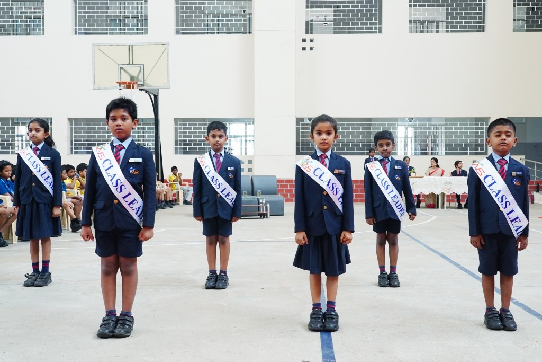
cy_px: 181
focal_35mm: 34
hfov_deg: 55.8
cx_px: 271
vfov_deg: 38.9
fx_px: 512
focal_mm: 34
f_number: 8
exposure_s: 1/100
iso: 2500
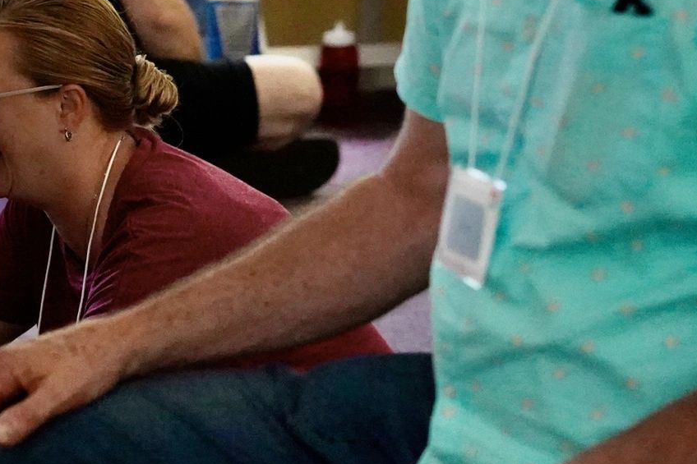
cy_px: 18
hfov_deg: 13.0
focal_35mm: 151
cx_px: -310
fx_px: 2923
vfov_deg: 9.0
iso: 12800
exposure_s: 1/2000
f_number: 2.8
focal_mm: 50
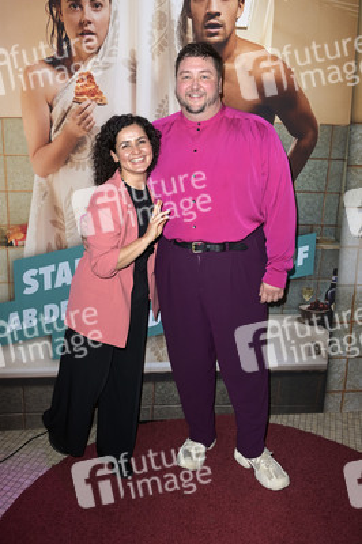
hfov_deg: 41.0
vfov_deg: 58.8
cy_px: 272
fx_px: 483
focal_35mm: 32
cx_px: 181
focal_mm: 32
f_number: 5
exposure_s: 1/125
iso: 500
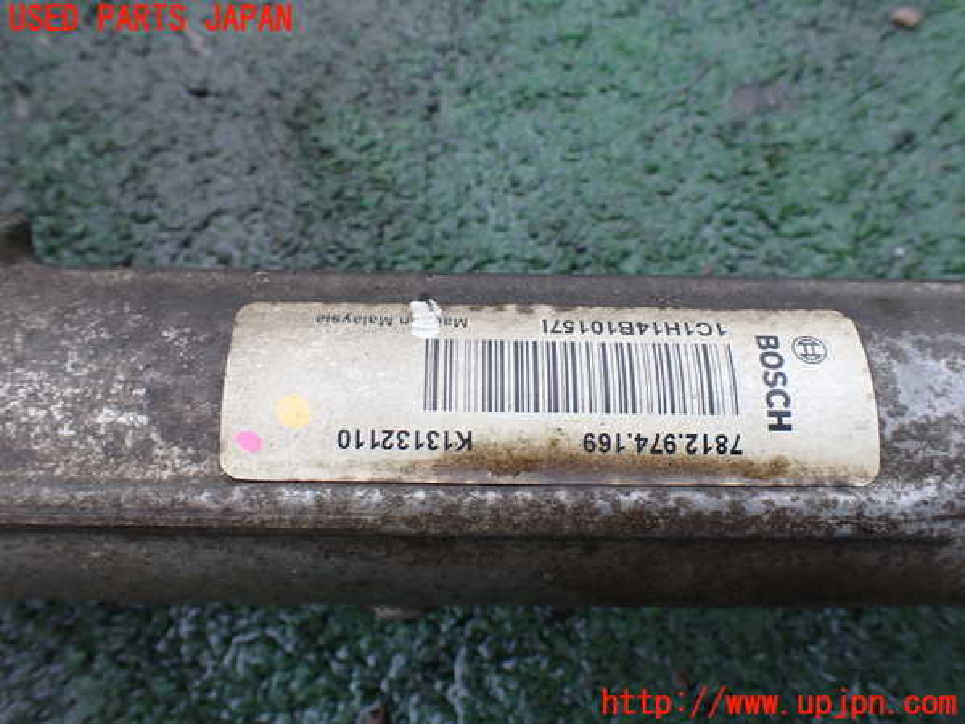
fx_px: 836
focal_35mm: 30
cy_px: 362
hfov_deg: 60.0
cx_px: 482
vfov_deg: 46.8
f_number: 3.2
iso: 100
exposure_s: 1/160
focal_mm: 5.4
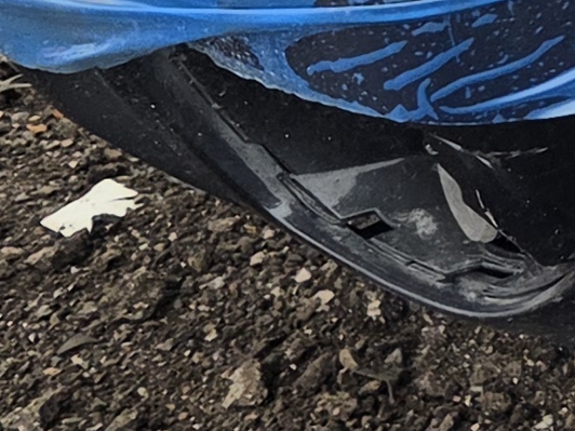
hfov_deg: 10.1
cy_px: -581
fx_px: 2874
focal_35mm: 173
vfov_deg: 8.0
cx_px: 1356
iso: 80
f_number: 1.8
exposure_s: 1/2157
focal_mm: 5.4
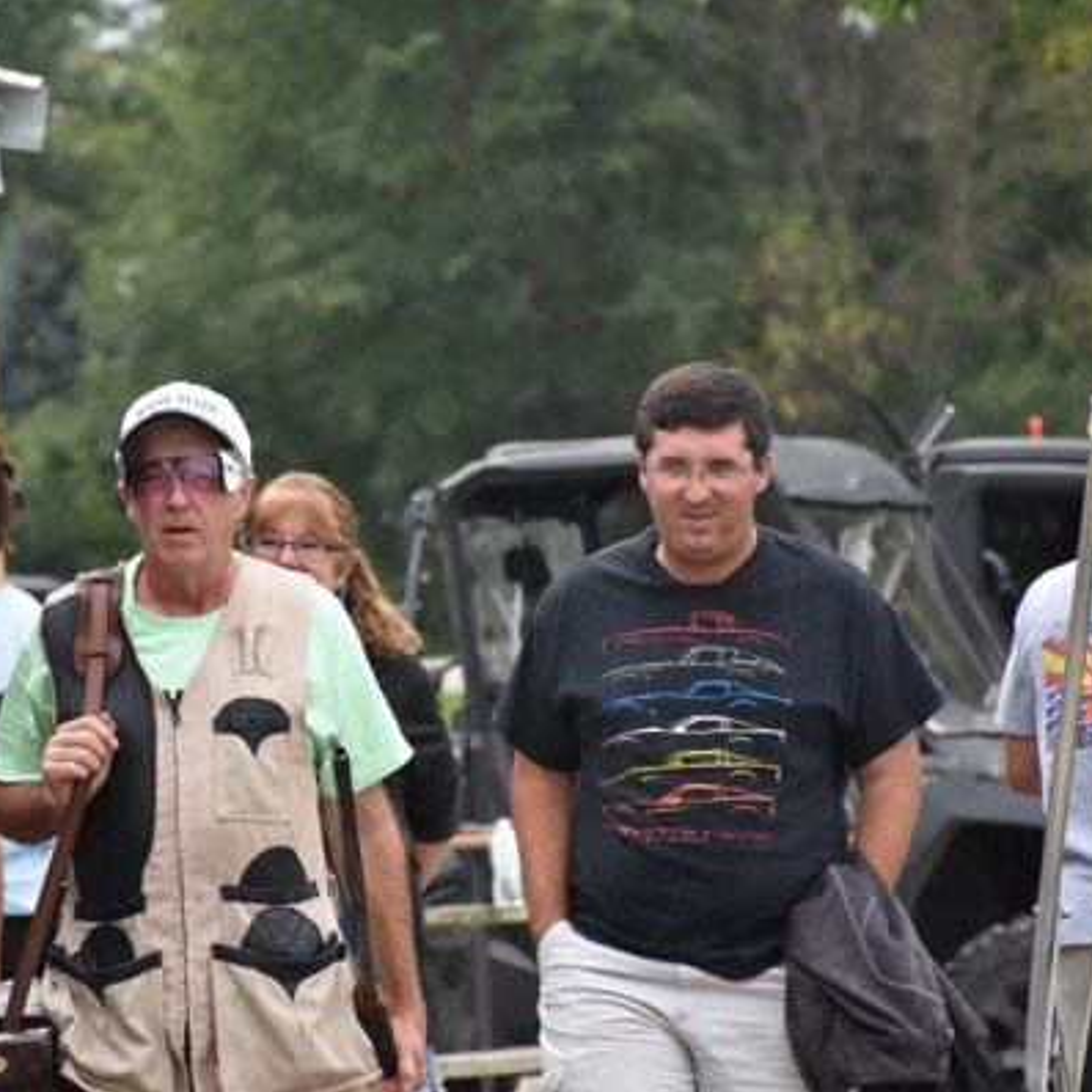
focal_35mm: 270
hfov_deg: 6.5
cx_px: 459
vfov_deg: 6.5
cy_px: 545
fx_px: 9636
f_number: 6.3
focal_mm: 140
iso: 800
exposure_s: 1/640
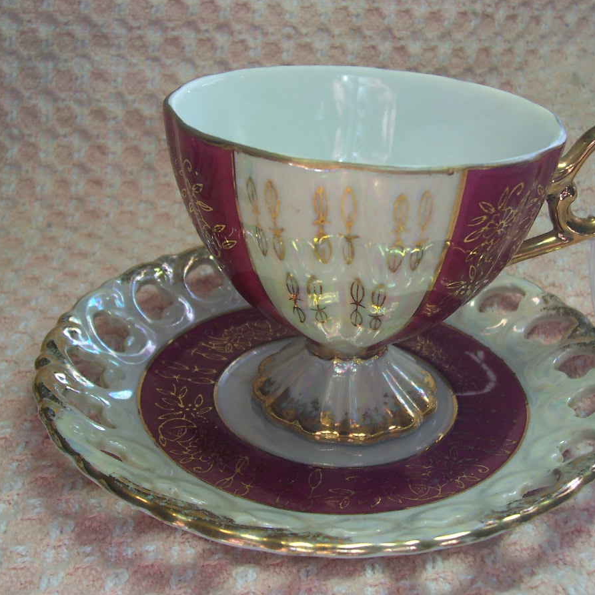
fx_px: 856
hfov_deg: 38.2
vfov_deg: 38.3
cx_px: 362
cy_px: 298
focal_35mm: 44
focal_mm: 5.6
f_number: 2.8
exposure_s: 1/125
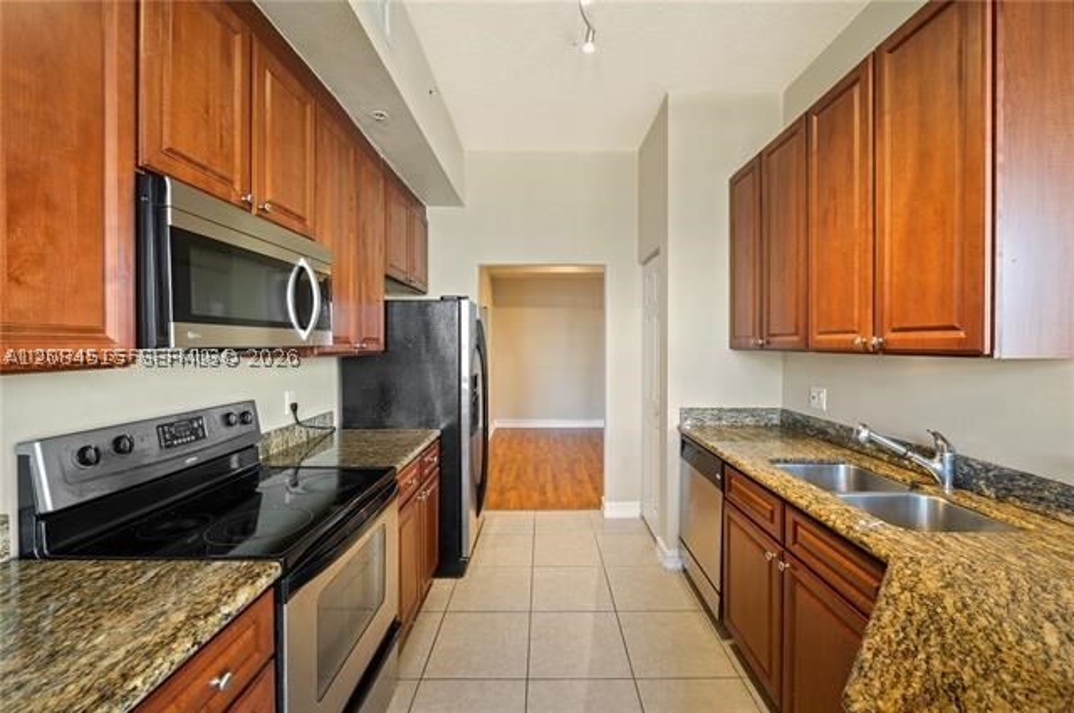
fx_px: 417
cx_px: 537
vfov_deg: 81.1
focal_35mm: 14
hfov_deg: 104.3
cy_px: 356
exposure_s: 1/1.67
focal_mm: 14
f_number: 8
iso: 200
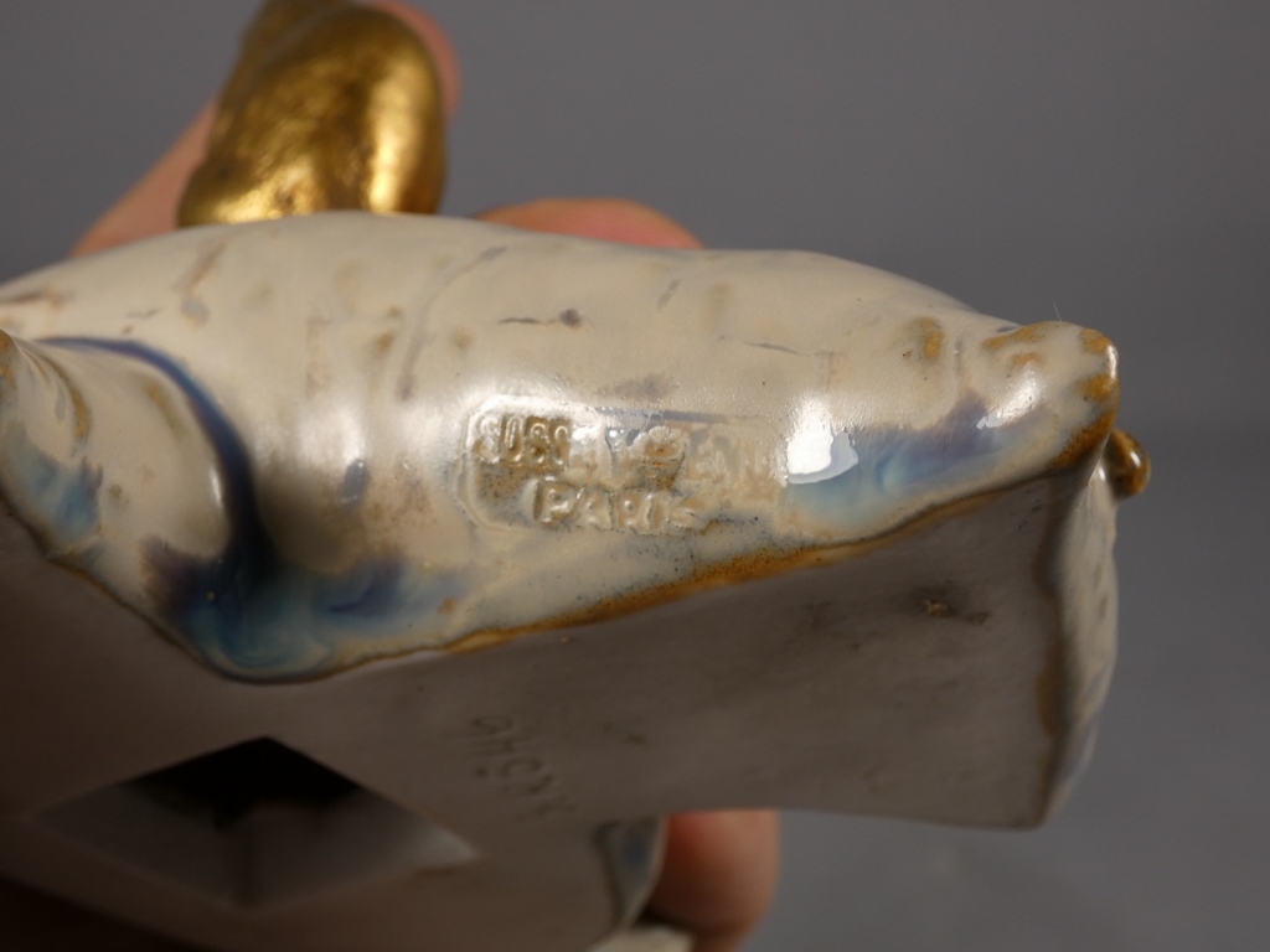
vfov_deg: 30.3
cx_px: 635
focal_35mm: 48
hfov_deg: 39.7
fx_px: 1761
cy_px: 476
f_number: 3.8
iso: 80
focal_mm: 8.6
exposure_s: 1/160
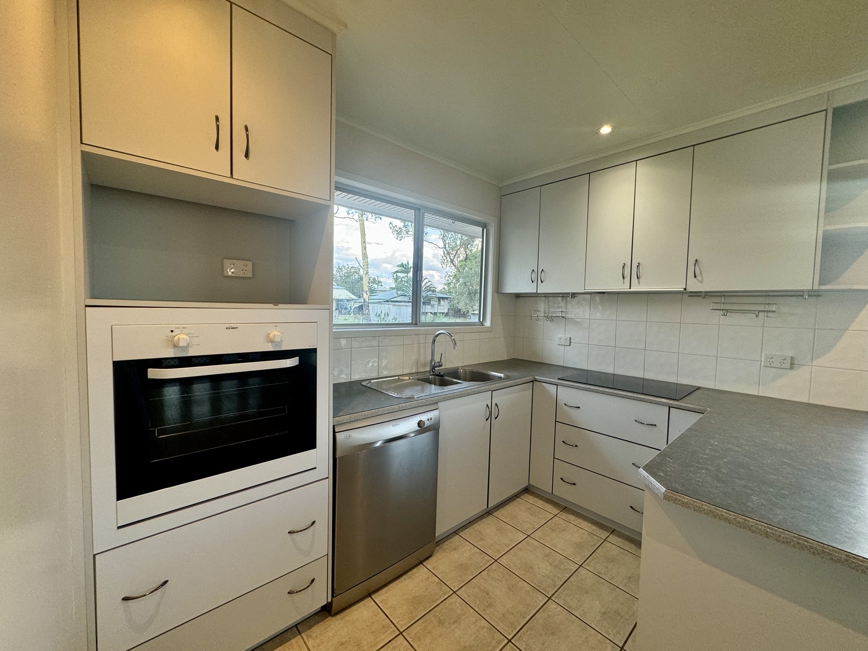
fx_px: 351
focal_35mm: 14
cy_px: 326
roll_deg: -1.5
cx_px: 434
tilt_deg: -2.7
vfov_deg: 85.7
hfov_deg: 102.1
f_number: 2.2
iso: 125
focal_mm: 2.22
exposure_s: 1/100
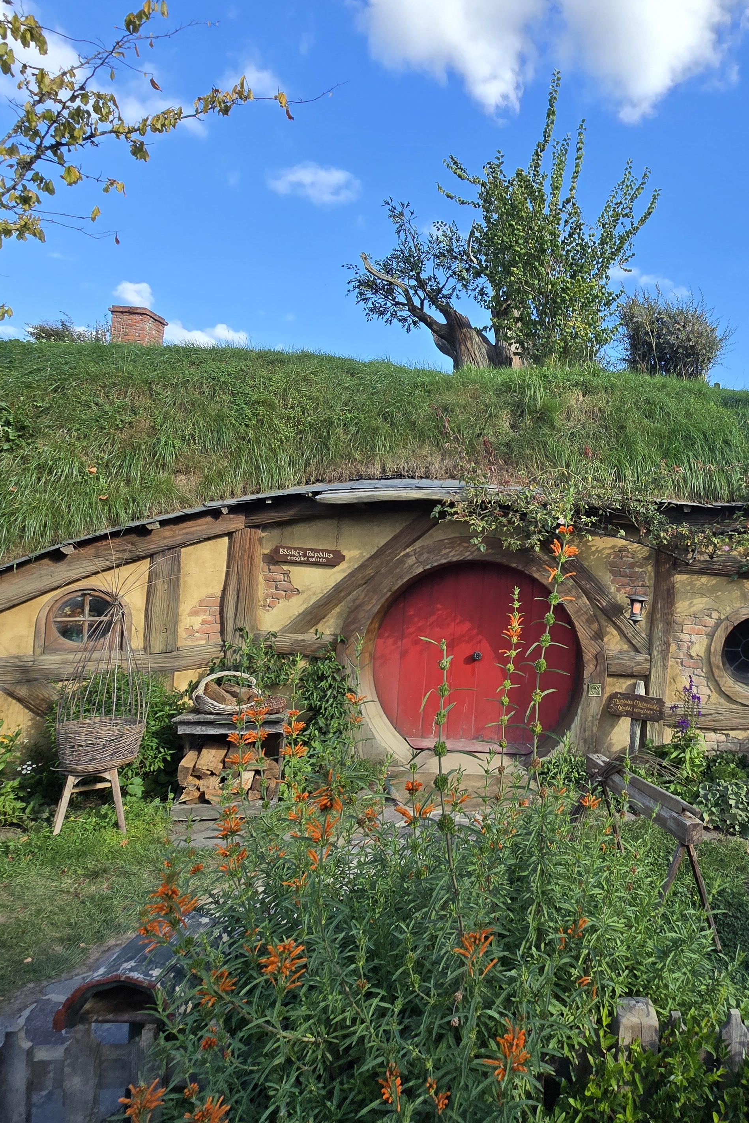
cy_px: 553
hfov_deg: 59.6
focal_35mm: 19
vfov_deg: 86.9
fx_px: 593
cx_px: 597
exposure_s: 1/868
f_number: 2.2
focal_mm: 2.2
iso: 50
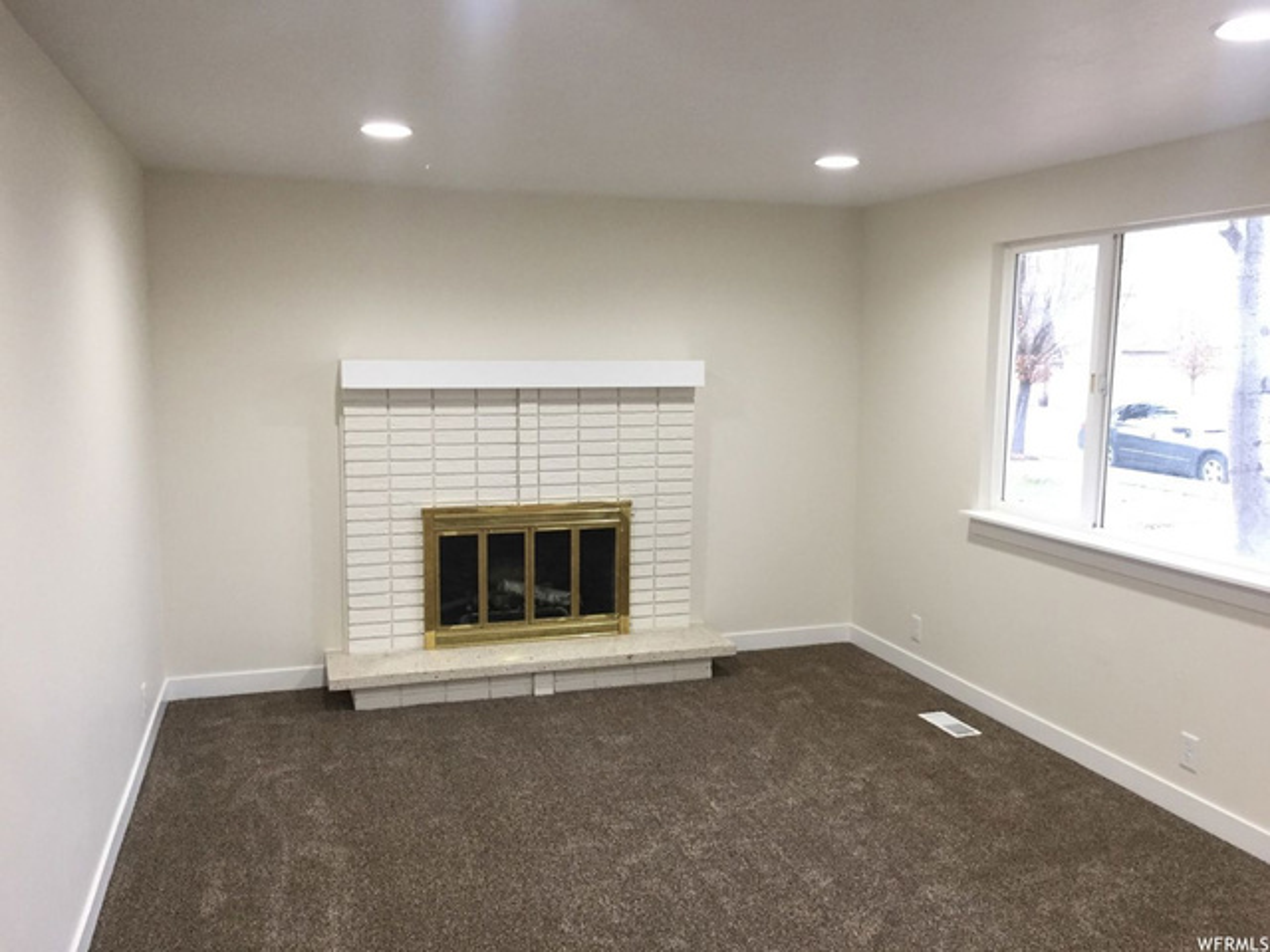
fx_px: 1064
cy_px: 476
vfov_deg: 48.2
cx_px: 635
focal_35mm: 29
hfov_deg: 61.7
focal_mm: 4.15
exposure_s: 1/30
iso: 160
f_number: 2.2
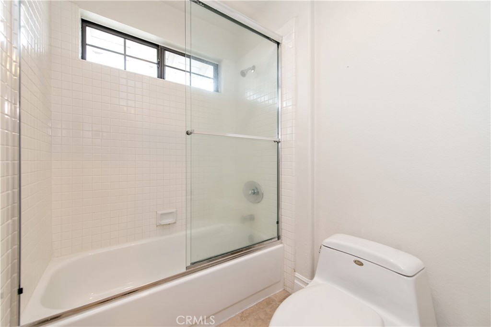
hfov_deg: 104.3
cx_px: 246
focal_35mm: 14
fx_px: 191
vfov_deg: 81.1
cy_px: 164
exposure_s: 1/60
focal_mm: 14
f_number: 4
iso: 320
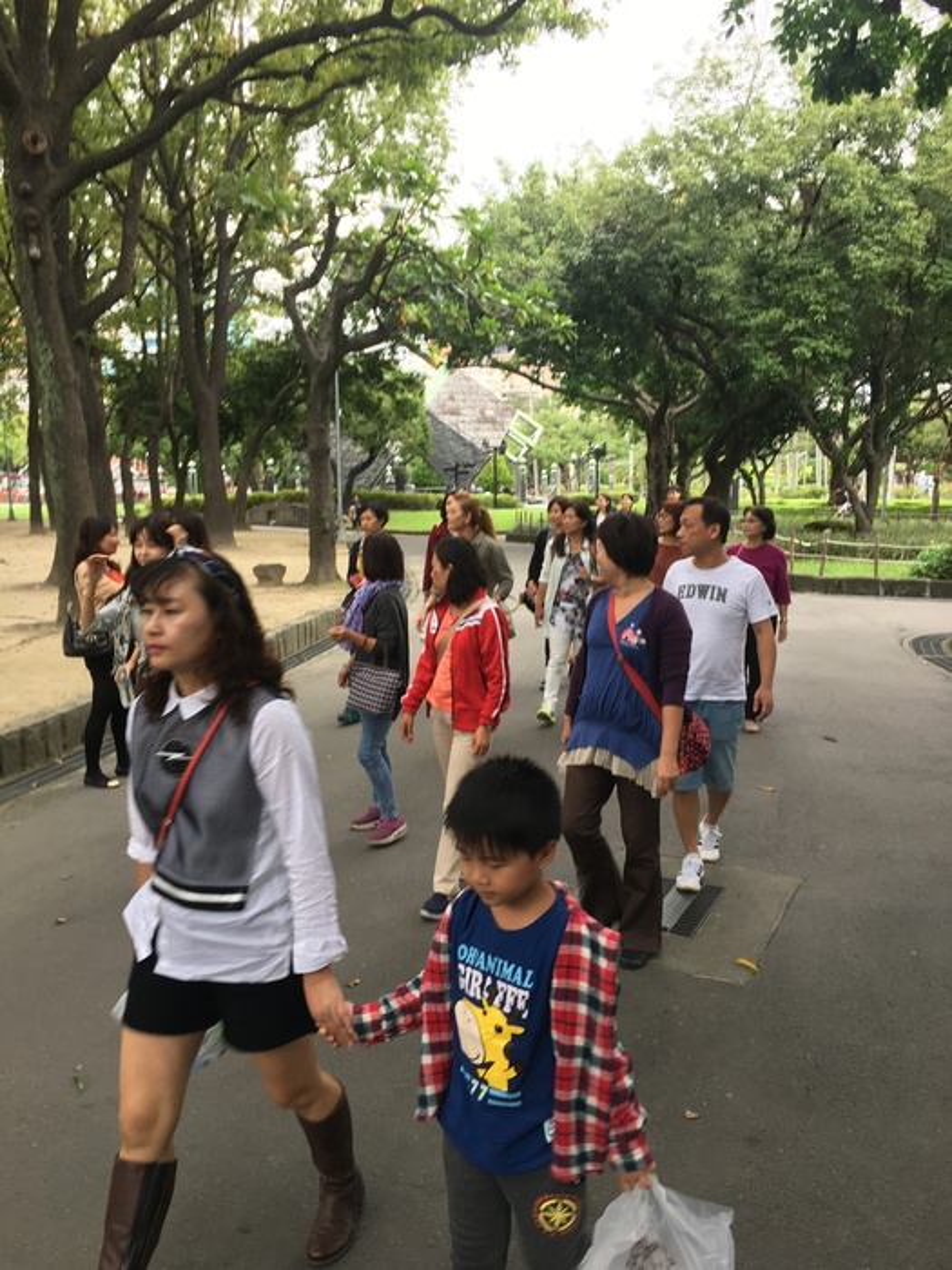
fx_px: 1063
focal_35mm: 29
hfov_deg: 48.2
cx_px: 476
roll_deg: +3.2
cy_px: 635
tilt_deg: -5.8
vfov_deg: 61.7
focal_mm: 4.15
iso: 32
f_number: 2.2
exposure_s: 1/60
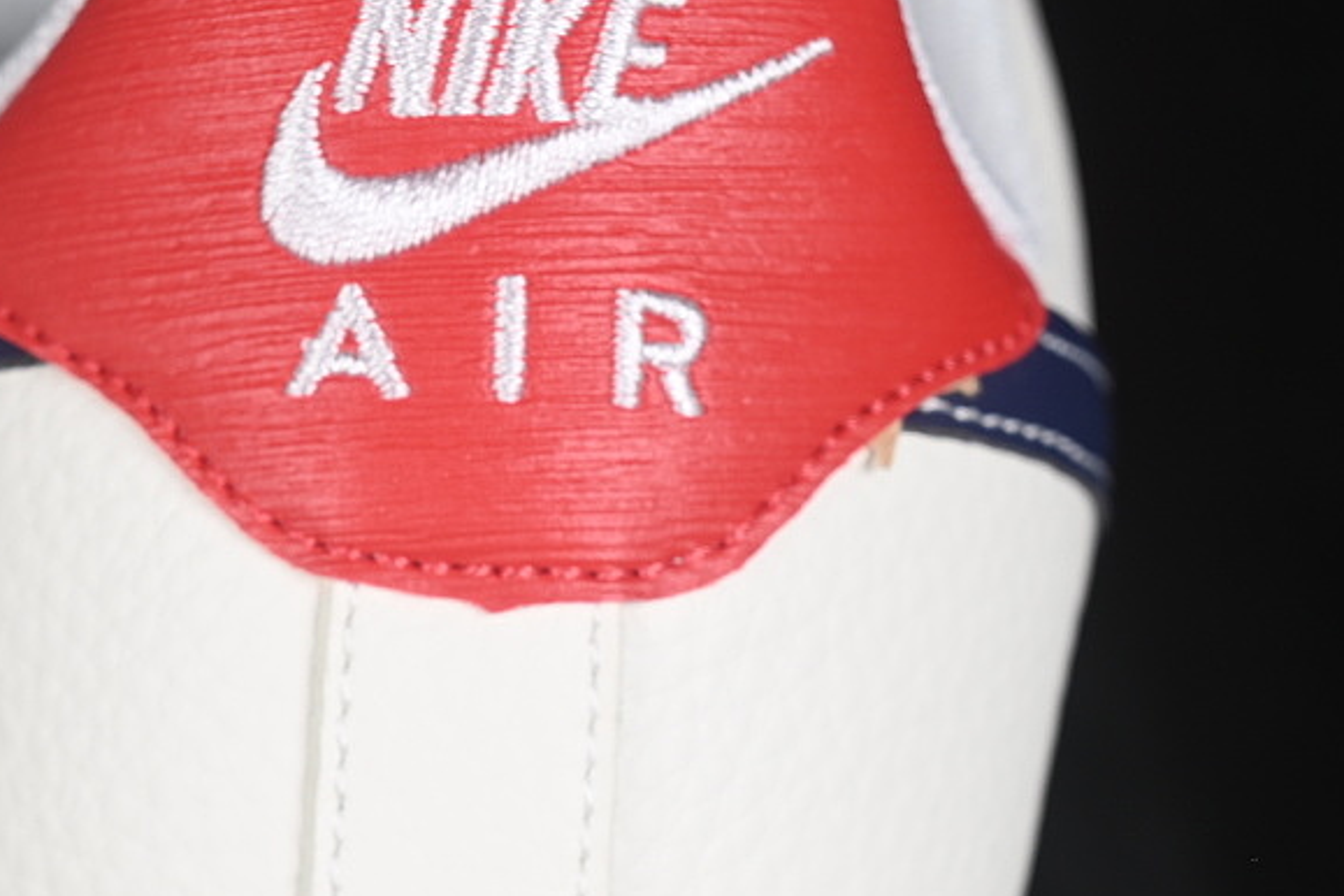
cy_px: 724
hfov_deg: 14.6
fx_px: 5226
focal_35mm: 140
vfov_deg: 9.8
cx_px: 439
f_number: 7.1
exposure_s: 1/80
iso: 160
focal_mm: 50
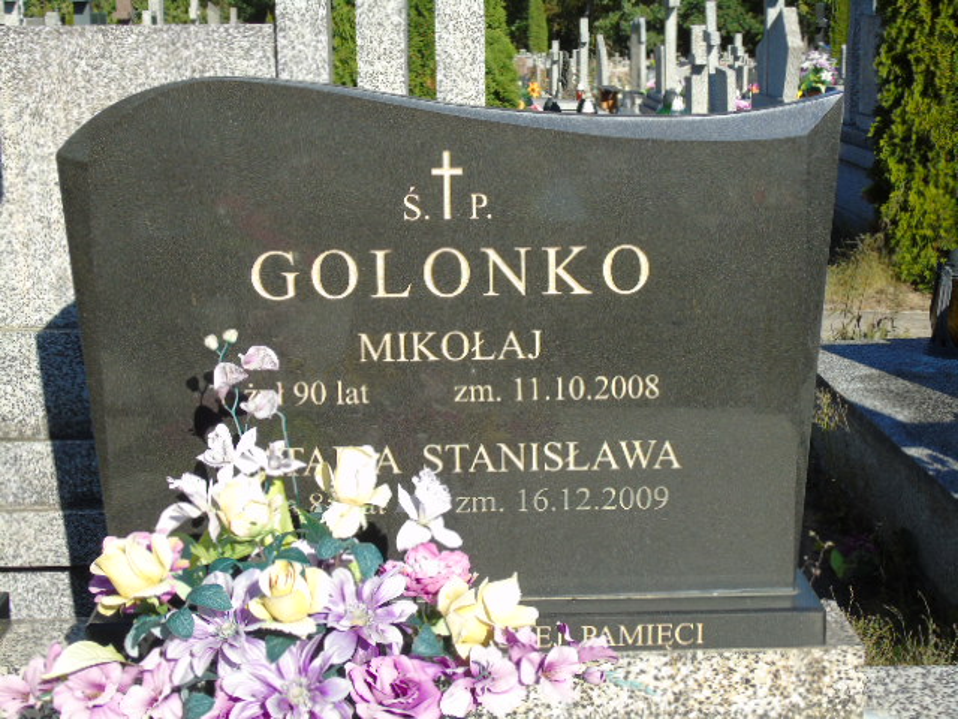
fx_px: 1716
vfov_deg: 23.7
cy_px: 360
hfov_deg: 31.2
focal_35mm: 62
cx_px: 479
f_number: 4.5
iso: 80
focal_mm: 11
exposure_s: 1/400
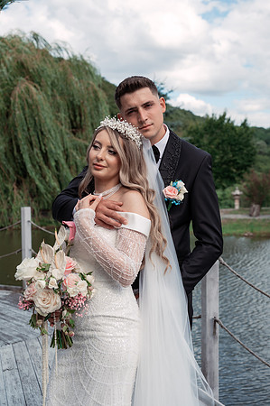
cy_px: 203
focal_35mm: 47
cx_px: 135
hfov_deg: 28.6
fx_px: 530
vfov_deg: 42.0
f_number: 4.5
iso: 160
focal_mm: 47
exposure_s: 1/500
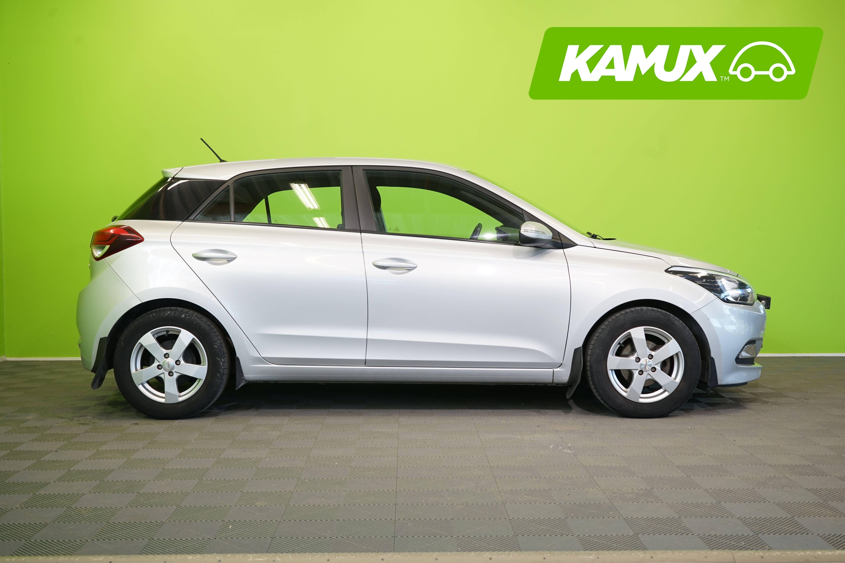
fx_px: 962
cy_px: 282
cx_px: 422
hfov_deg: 47.4
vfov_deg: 32.6
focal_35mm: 41
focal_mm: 41
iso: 500
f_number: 6.3
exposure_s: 1/40
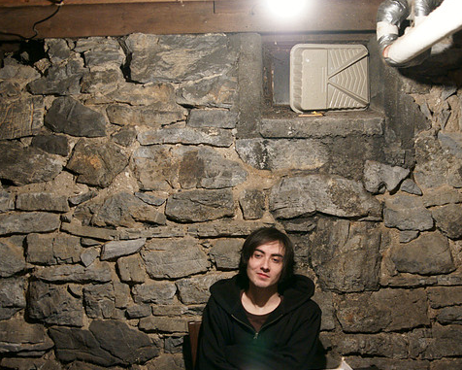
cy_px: 185
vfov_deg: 31.5
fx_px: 656
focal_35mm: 48
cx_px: 263
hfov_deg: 38.7
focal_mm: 28
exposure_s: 1/25
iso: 1600
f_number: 2.8
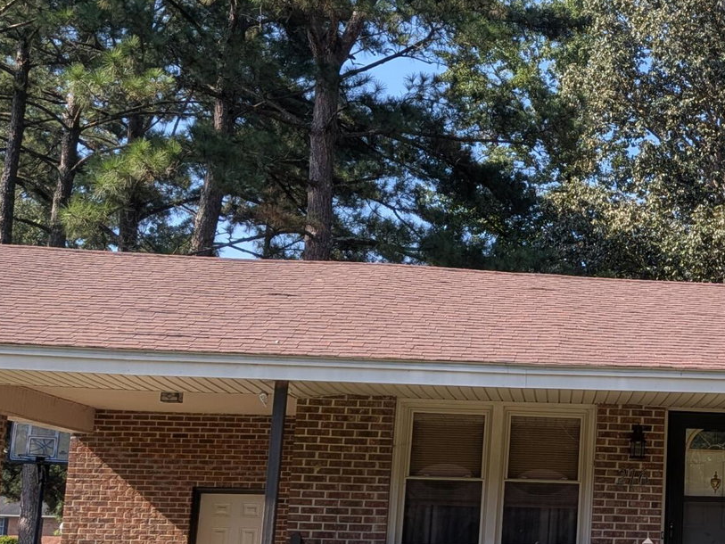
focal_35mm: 63
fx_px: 1320
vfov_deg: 23.3
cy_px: 291
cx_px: 749
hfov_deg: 28.5
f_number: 1.7
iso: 30
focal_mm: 4.53
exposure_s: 1/836
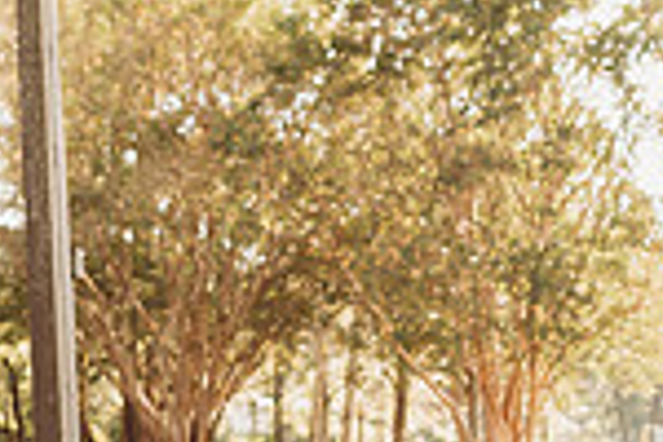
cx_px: 606
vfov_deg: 13.2
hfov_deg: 21.4
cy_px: 807
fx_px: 1713
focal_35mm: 93
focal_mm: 24
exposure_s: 1/200
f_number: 3.2
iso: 160
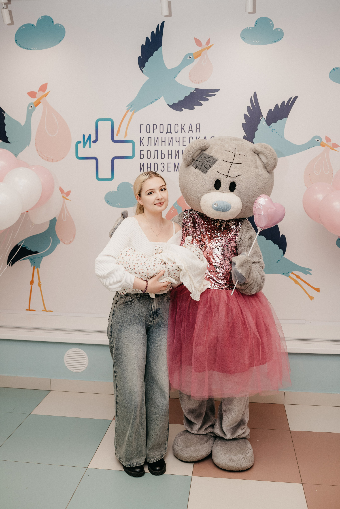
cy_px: 254
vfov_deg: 54.4
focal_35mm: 35
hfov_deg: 37.9
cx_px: 170
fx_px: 496
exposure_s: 1/160
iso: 320
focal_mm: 35
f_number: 4
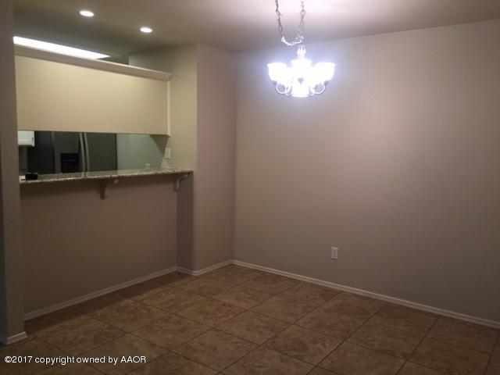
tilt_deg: -3.7
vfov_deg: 48.2
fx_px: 419
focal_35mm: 29
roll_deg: -1.6
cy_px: 188
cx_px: 250
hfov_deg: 61.7
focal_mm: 4.15
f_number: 2.2
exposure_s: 1/30
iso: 40
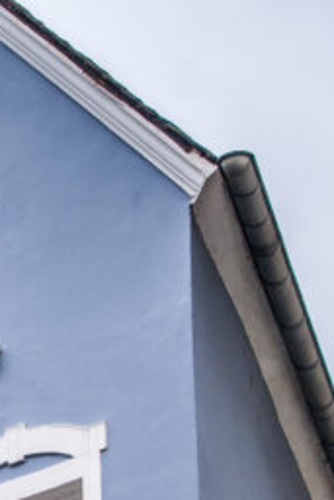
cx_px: -187
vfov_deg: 8.5
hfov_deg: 5.7
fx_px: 3335
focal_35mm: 240
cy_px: 545
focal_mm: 40
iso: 200
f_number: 8
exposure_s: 1/125
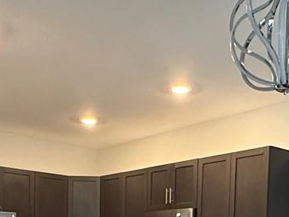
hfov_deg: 31.0
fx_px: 518
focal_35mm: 62
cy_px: 307
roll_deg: -1.6
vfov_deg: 20.8
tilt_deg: -5.3
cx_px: 183
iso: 400
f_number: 2.2
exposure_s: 1/60
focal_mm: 2.22
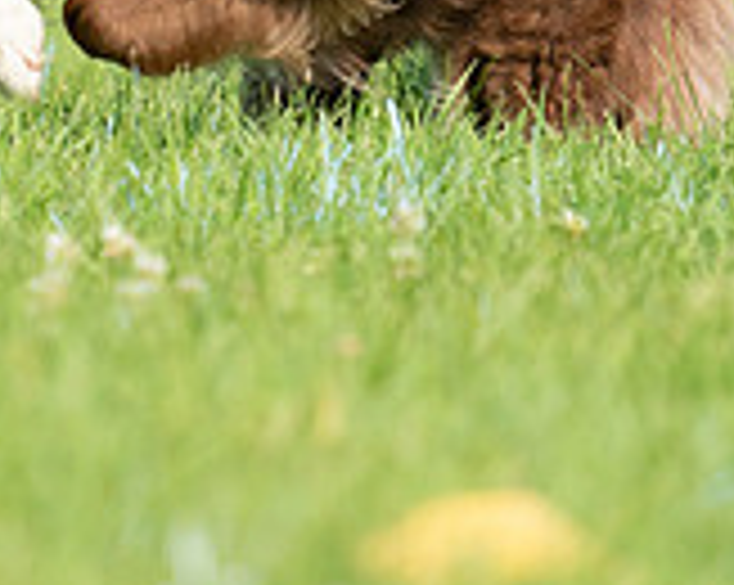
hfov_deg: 1.2
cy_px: -277
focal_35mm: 1623
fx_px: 35215
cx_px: 221
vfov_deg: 1.0
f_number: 6.3
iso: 1600
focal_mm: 485
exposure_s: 1/4000
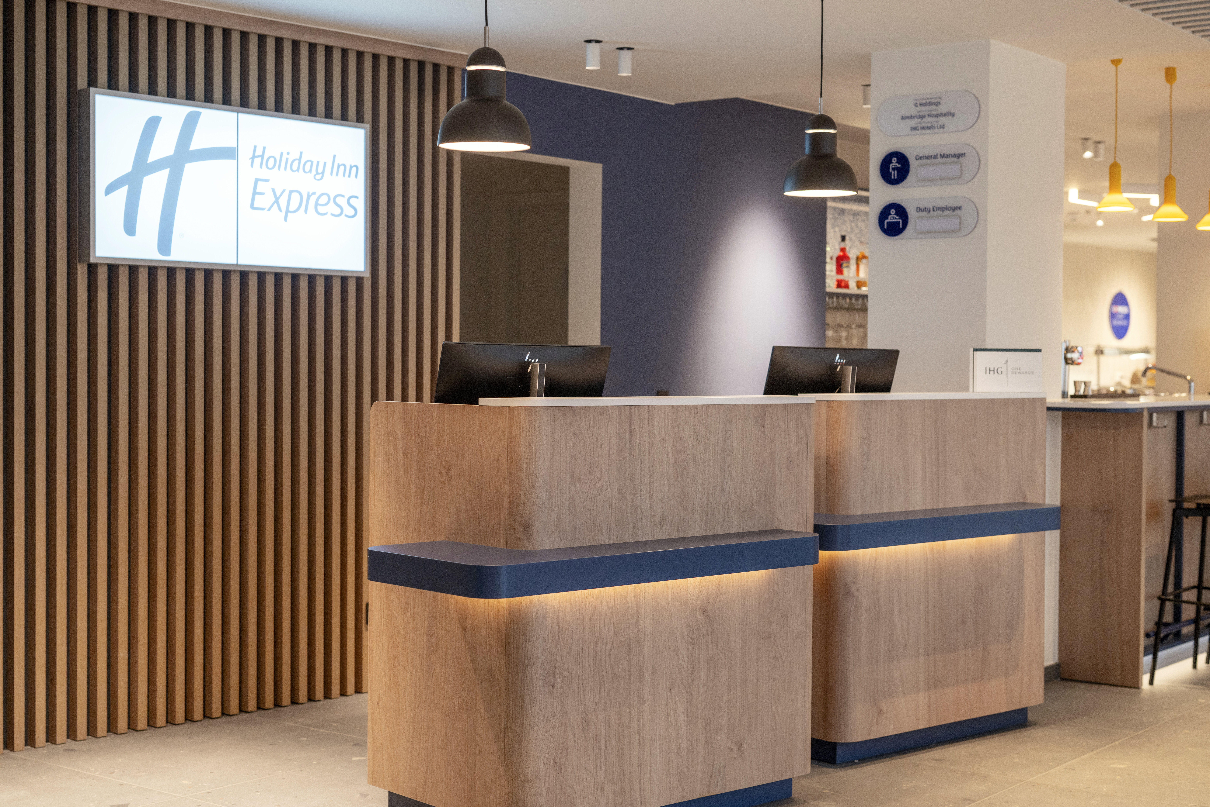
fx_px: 1680
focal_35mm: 50
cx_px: 605
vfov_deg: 27.0
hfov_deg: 39.6
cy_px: 404
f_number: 3.5
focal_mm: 50
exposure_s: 1/100
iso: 400
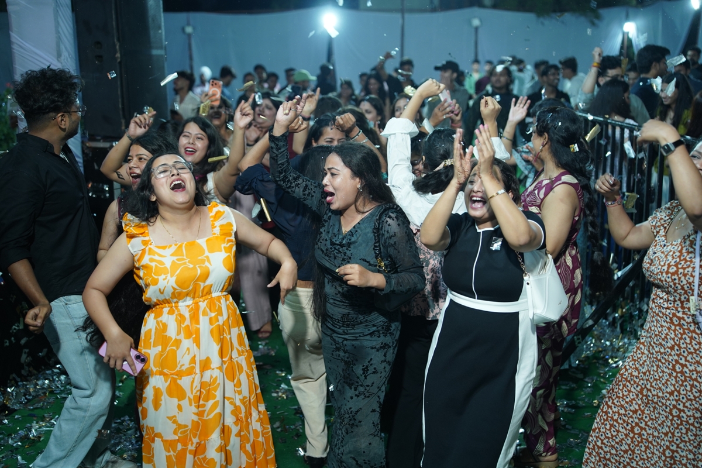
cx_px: 351
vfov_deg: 37.9
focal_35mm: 35
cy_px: 234
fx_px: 682
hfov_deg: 54.4
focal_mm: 35
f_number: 2
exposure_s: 1/160
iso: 1000
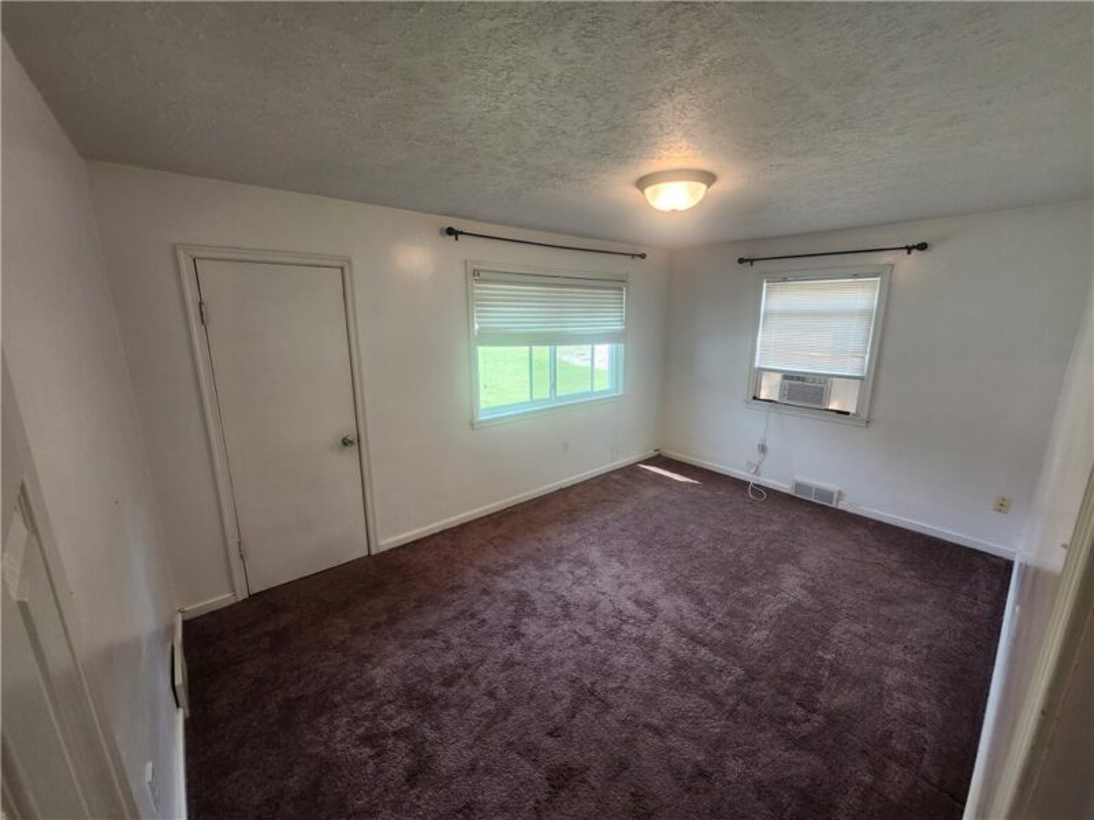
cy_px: 410
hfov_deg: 106.2
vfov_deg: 89.9
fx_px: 411
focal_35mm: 13
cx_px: 547
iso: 125
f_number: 2.2
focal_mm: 1.74
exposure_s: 1/60
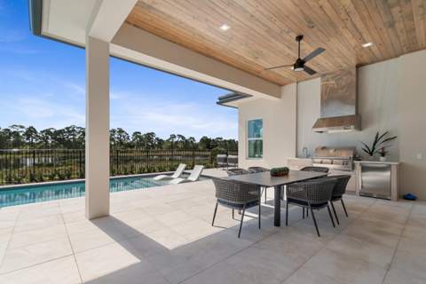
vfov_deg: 77.3
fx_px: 177
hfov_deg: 100.4
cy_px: 142
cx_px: 213
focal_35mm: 15
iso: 320
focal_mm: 10
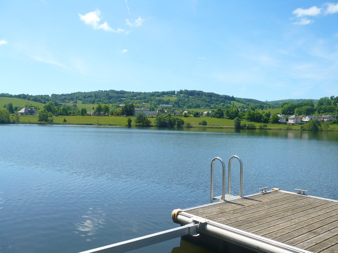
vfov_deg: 40.7
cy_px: 126
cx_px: 169
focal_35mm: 35
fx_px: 342
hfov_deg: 52.6
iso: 100
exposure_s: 1/160
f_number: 8
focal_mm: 5.8
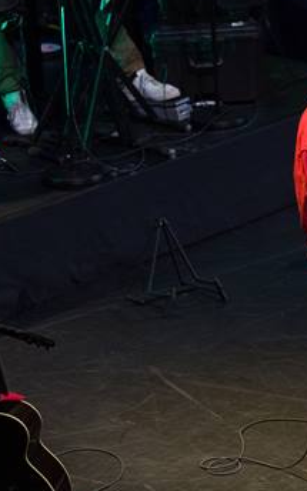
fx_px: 2771
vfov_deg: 10.1
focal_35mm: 207
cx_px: 407
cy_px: 274
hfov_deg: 6.3
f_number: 4
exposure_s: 1/500
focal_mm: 97
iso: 1250
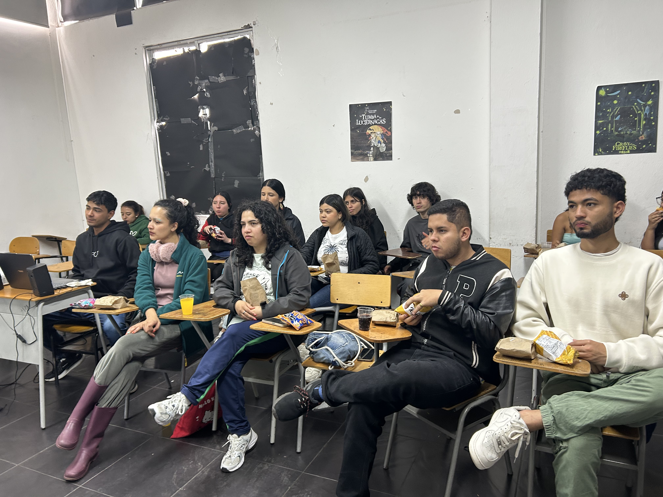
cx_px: 332
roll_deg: +2.8
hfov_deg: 67.3
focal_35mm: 26
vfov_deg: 53.1
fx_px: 498
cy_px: 248
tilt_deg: -9.9
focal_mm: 5.7
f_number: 1.5
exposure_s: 1/60
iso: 125
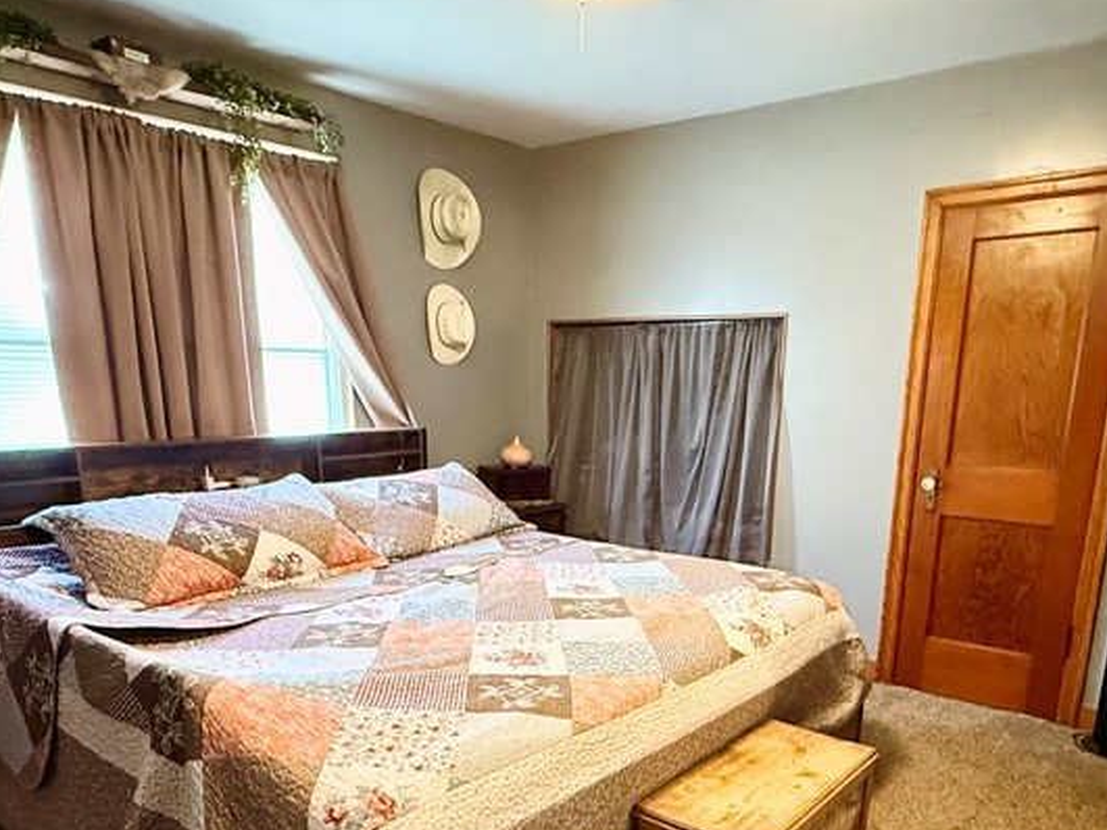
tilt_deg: -15.9
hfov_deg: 65.3
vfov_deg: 49.4
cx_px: 592
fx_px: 863
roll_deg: -0.5
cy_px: 619
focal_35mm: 27
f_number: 2.2
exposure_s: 1/40
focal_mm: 2.22
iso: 1000
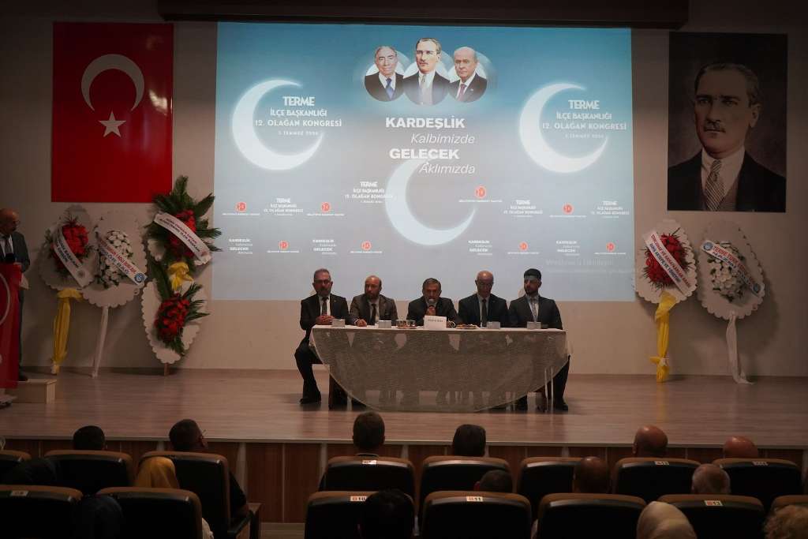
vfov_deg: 31.2
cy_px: 270
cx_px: 404
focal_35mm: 43
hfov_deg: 45.4
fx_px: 965
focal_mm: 43
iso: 4000
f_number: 4.5
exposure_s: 1/160
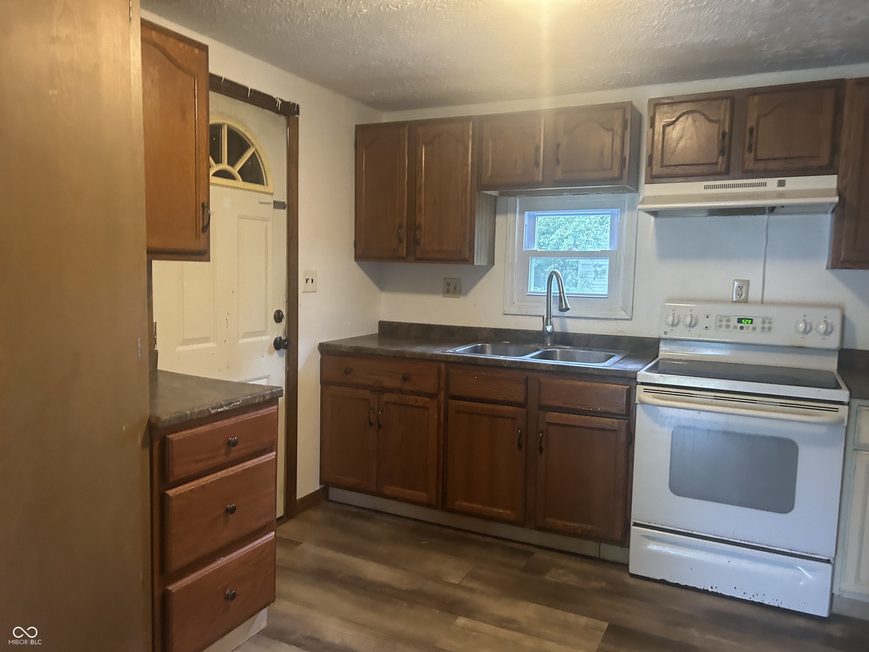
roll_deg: -0.4
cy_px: 326
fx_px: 653
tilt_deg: -4.7
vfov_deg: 53.1
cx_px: 434
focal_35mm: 26
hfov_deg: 67.3
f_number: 1.5
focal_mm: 5.7
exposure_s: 1/40
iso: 400
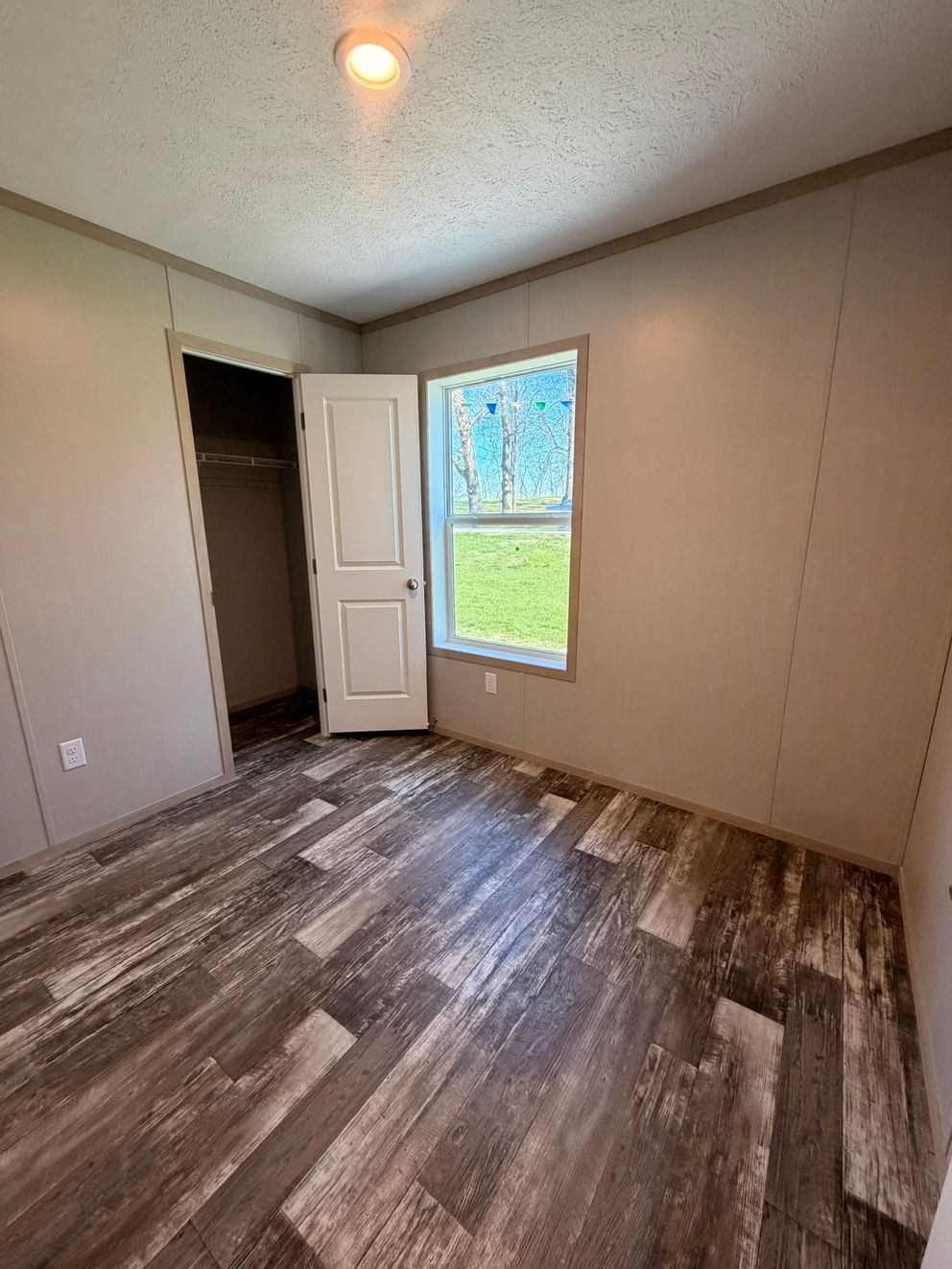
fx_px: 513
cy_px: 634
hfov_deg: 85.7
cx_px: 476
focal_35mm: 14
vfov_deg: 102.1
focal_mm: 2.22
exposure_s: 1/120
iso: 250
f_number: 2.2
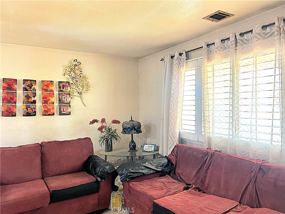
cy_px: 107
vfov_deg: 53.1
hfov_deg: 67.3
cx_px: 142
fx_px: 214
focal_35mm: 26
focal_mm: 5.7
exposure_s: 1/60
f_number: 1.5
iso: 160
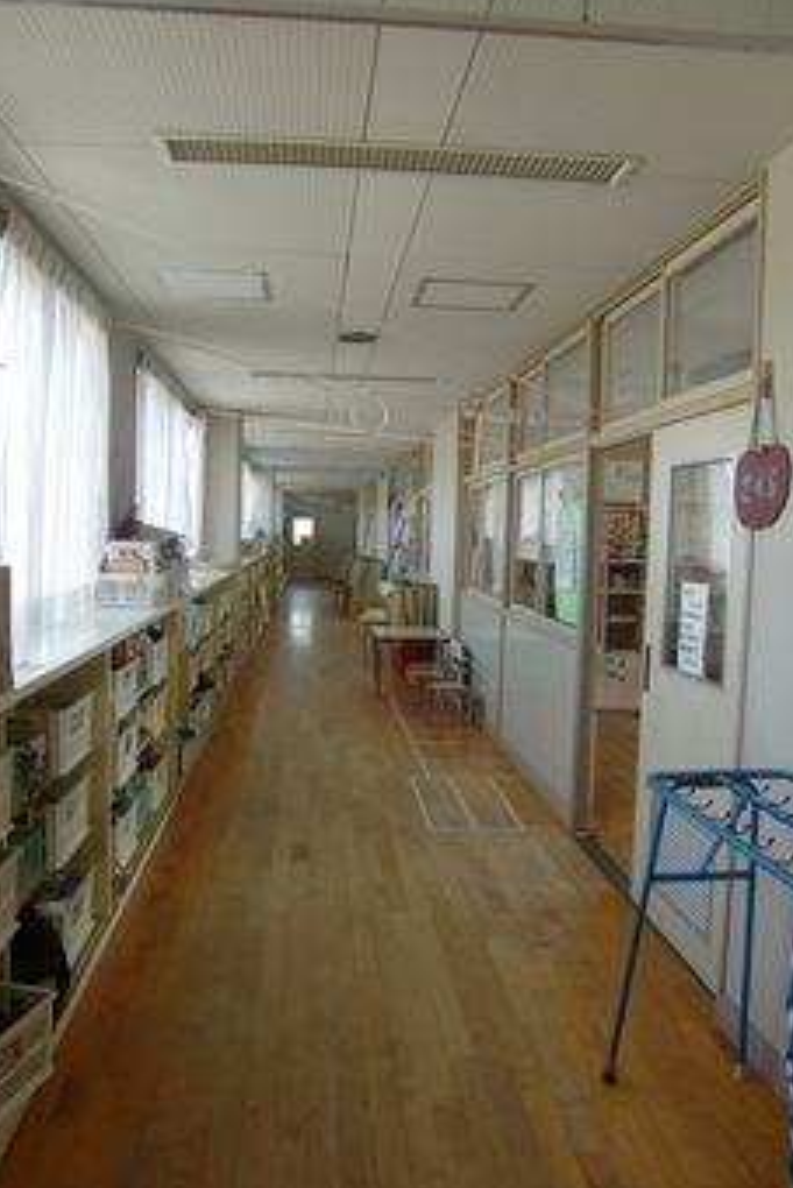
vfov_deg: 61.9
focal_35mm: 30
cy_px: 594
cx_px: 393
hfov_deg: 43.6
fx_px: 990
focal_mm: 4.9
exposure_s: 1/60
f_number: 2.6
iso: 64
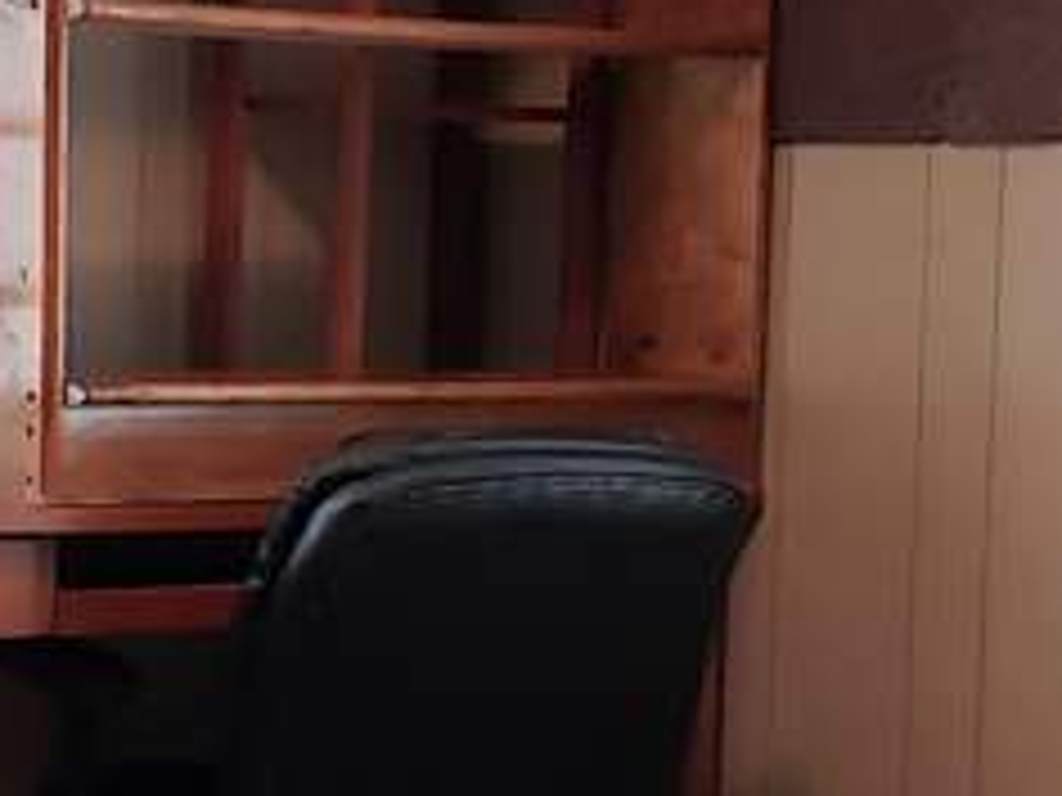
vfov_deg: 10.5
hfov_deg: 14.0
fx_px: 4326
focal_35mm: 141
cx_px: 410
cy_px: 549
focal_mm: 4.3
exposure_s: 1/30
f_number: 2.4
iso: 250
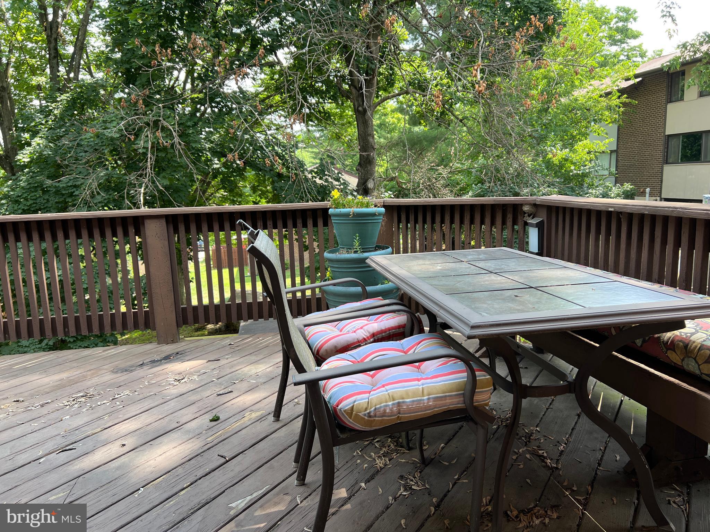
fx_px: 533
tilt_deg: -9.9
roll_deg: +2.7
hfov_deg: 67.3
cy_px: 266
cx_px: 355
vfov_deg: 53.1
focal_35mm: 26
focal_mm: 5.7
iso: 50
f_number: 1.5
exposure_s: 1/371
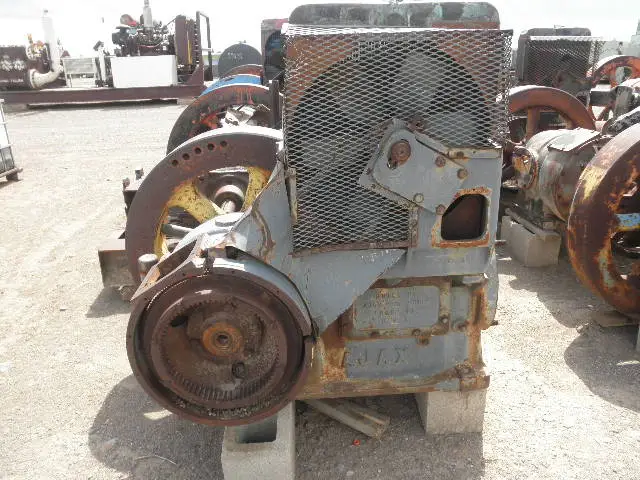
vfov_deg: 49.7
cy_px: 240
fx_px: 518
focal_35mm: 28
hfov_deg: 63.4
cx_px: 320
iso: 64
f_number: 3
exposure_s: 1/320
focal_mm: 5
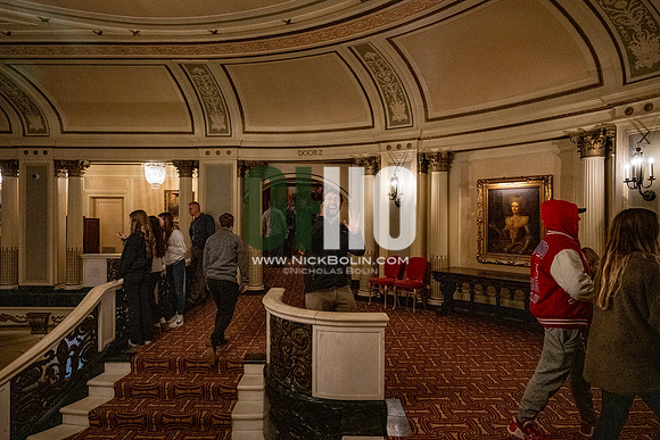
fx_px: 385
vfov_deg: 59.5
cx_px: 330
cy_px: 220
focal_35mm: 21
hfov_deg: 81.2
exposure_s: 1/400
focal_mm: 21
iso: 8000
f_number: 4
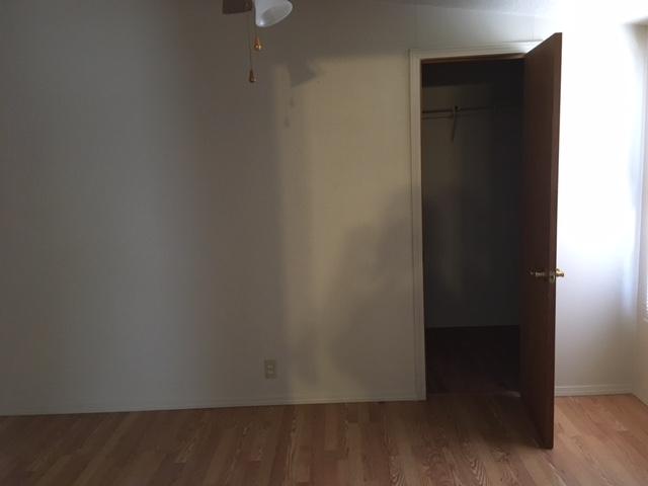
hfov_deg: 61.7
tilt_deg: -10.2
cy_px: 243
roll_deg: +3.4
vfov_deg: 48.2
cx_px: 324
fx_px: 543
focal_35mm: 29
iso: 200
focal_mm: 4.15
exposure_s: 1/20
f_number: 2.2
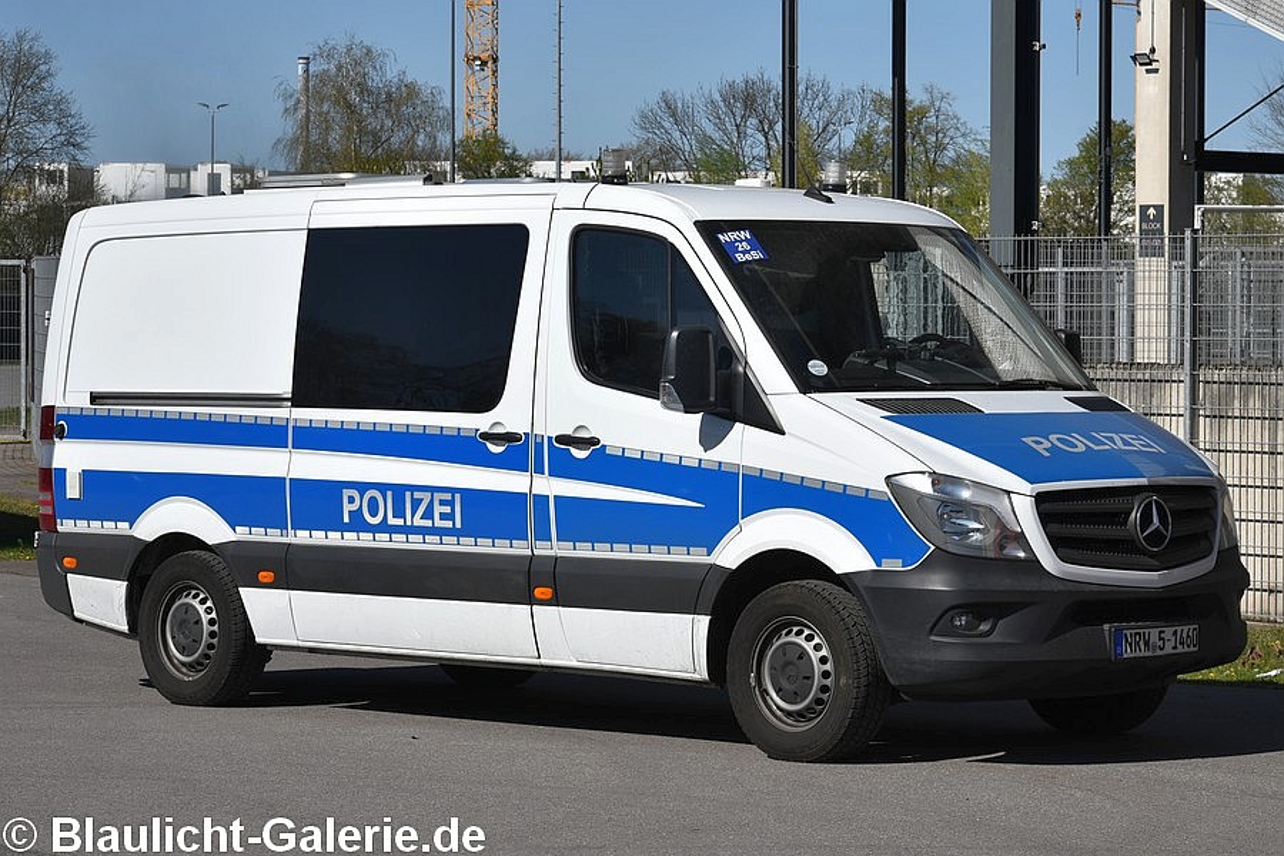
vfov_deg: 16.1
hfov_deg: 23.9
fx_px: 3031
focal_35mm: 85
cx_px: 642
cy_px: 428
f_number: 11
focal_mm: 85
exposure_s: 1/500
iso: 200
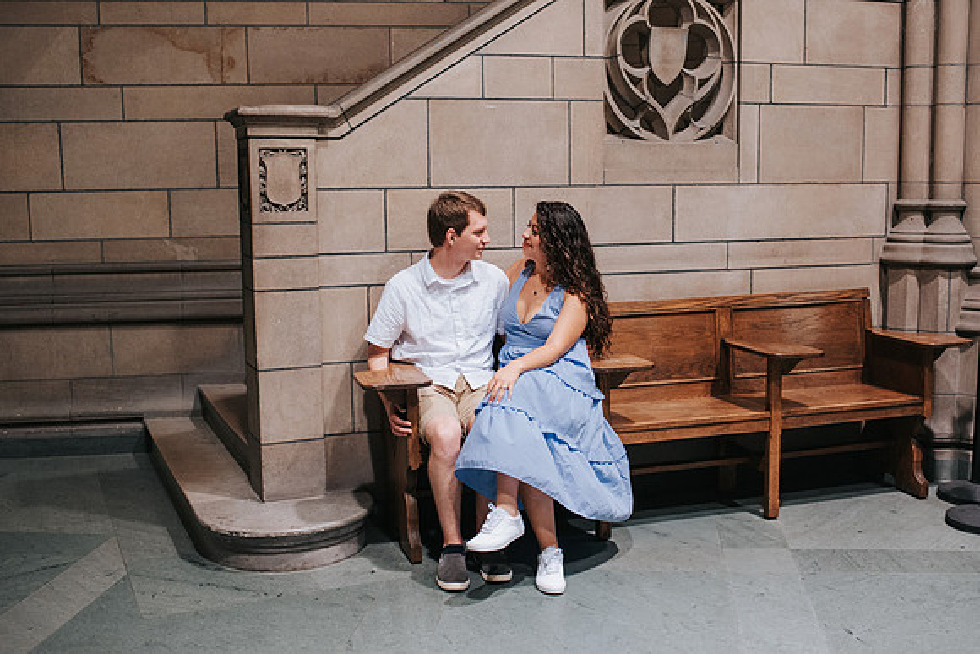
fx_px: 1134
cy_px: 339
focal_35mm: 42
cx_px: 532
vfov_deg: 32.2
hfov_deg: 46.7
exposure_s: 1/125
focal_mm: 35
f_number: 2.8
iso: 1000
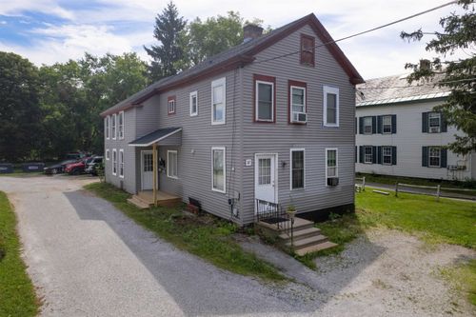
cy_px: 158
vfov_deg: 57.2
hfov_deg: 78.6
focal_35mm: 22
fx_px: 291
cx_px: 238
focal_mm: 8.38
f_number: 2.8
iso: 100
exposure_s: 1/320
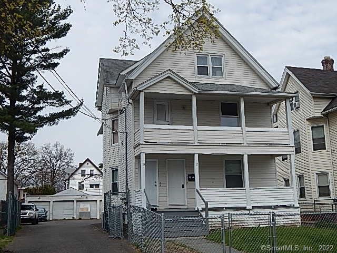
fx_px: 419
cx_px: 168
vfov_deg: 33.6
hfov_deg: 43.9
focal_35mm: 43
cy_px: 126
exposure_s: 1/500
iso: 125
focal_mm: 7.7
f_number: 7.1
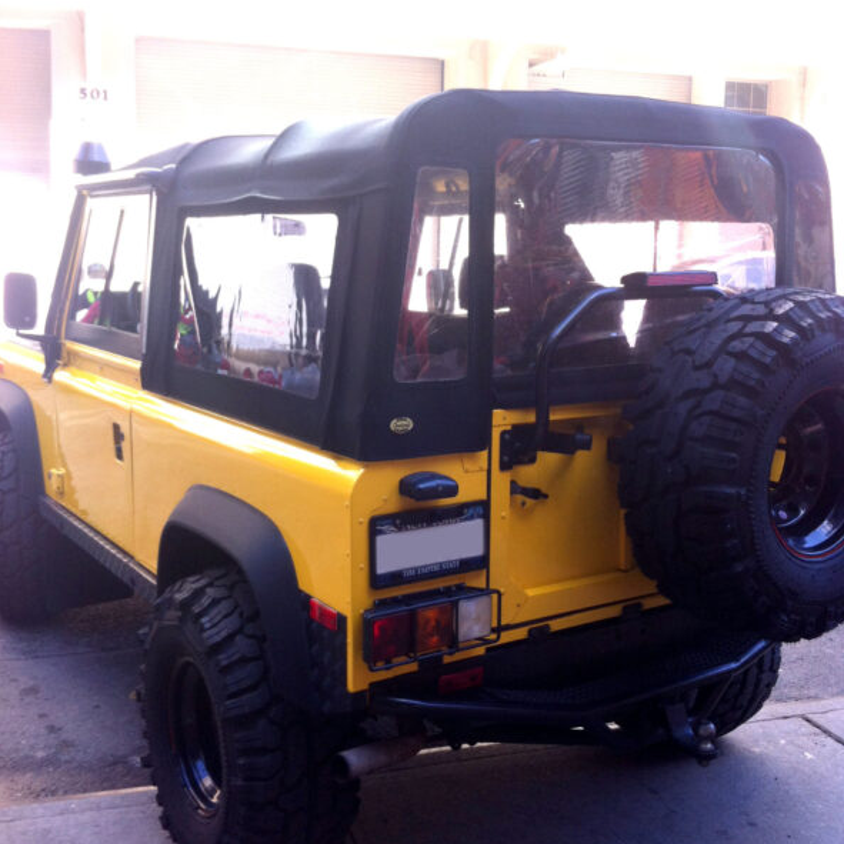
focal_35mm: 42
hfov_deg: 40.0
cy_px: 415
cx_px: 427
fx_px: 1159
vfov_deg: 40.0
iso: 80
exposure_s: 1/120
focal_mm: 3.85
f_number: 2.8
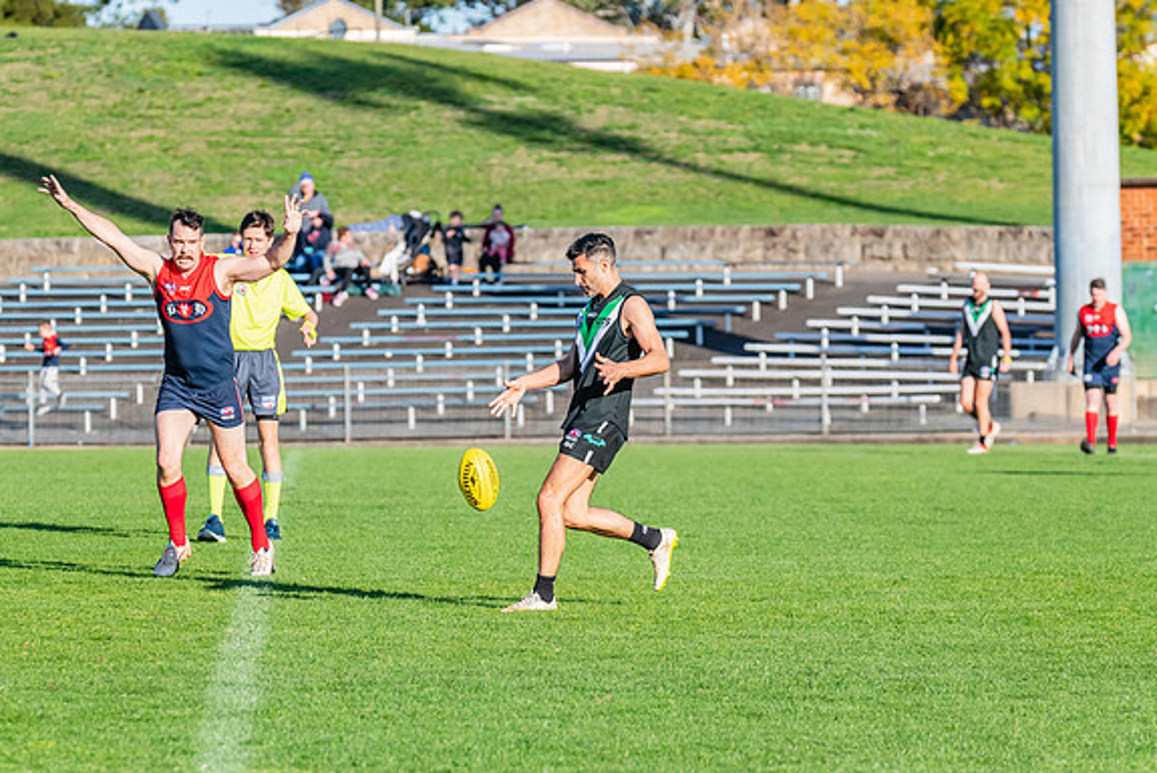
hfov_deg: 8.0
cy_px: 386
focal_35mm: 258
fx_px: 8296
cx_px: 564
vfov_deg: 5.3
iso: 800
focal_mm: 240
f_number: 8
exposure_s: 1/1600
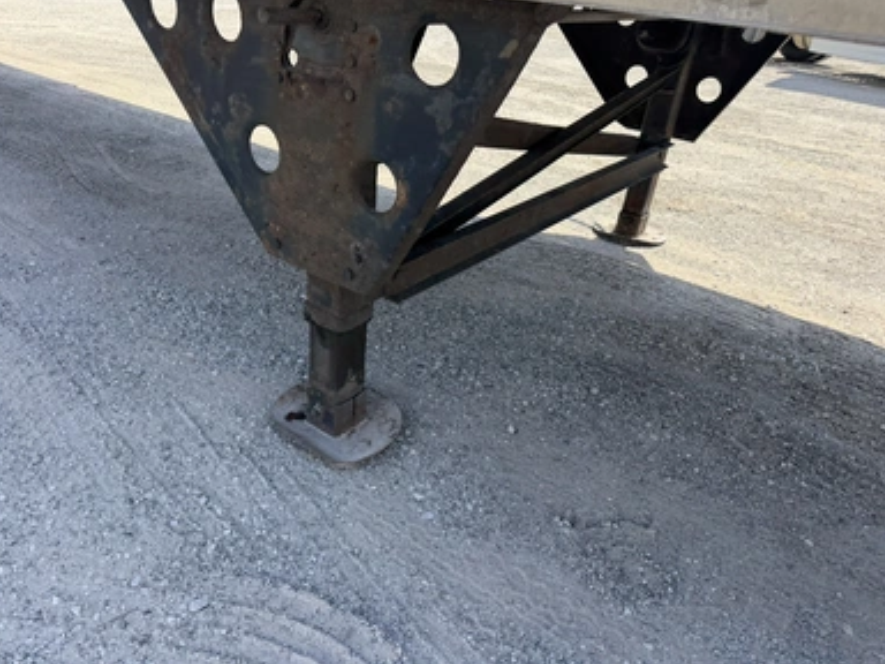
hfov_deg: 69.4
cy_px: 323
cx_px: 426
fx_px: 639
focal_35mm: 25
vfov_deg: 54.9
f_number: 1.78
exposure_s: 1/1689
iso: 100
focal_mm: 6.76
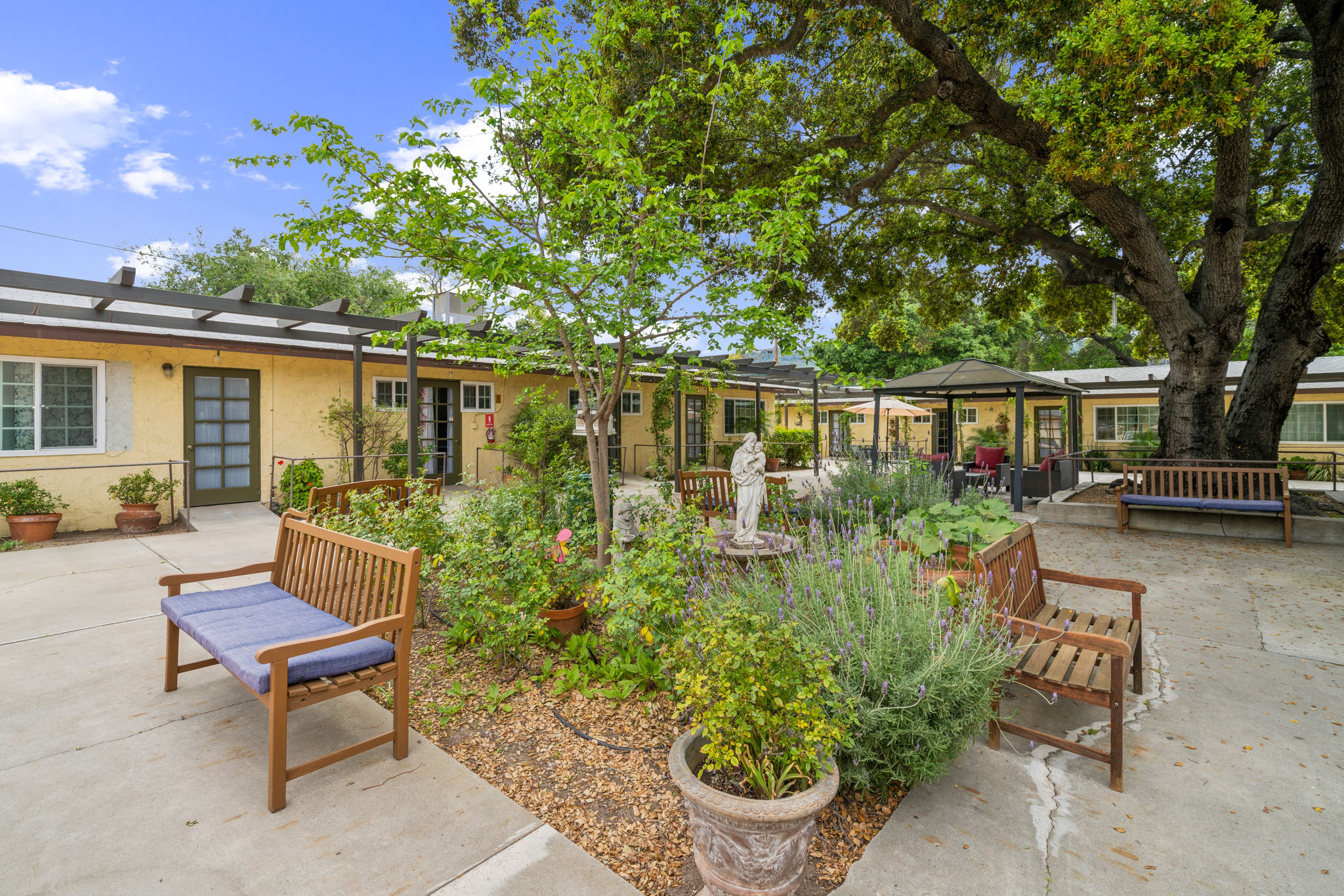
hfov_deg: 100.4
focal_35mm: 15
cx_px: 672
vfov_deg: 77.3
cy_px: 448
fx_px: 560
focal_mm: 15
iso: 100
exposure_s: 1/50
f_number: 11
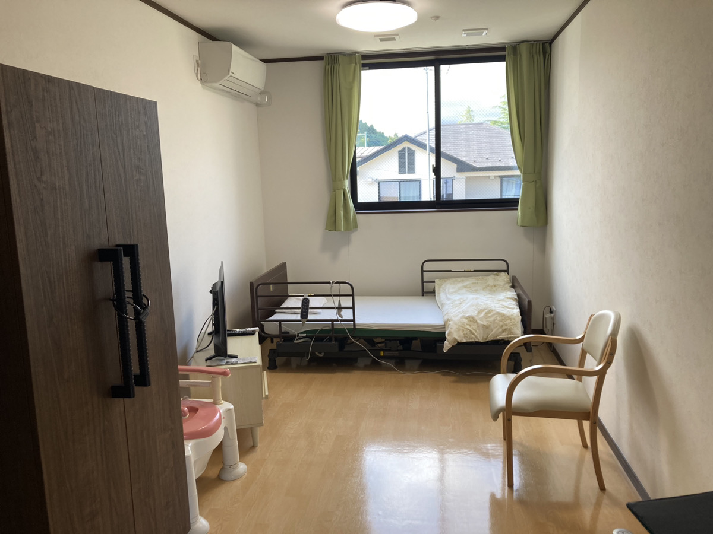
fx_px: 577
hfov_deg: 63.4
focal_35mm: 28
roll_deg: +1.8
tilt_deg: -9.1
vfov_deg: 49.7
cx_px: 356
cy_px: 267
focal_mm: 3.99
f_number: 1.8
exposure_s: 1/100
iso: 32
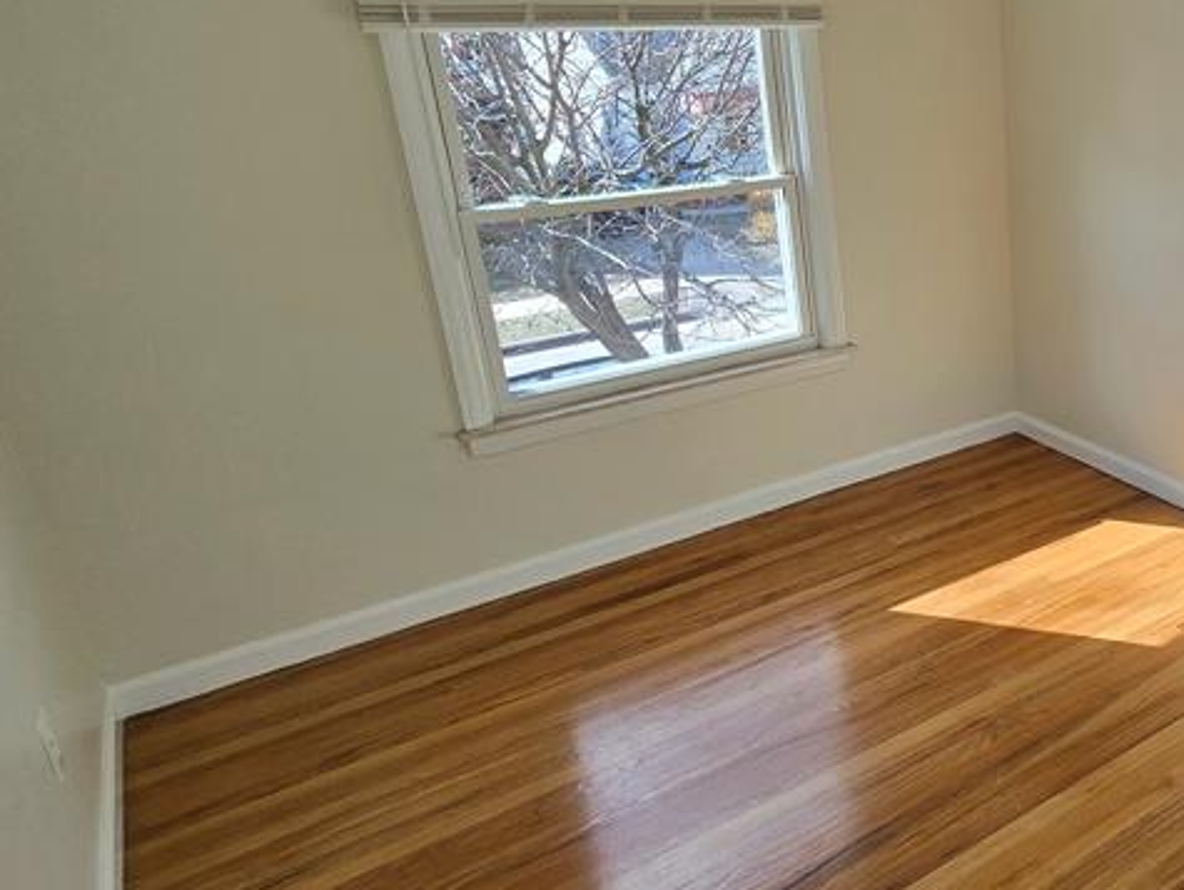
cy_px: 332
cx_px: 1117
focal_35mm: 28
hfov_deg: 53.4
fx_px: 958
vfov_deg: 49.3
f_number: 2.2
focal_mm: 2.2
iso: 50
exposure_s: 1/419
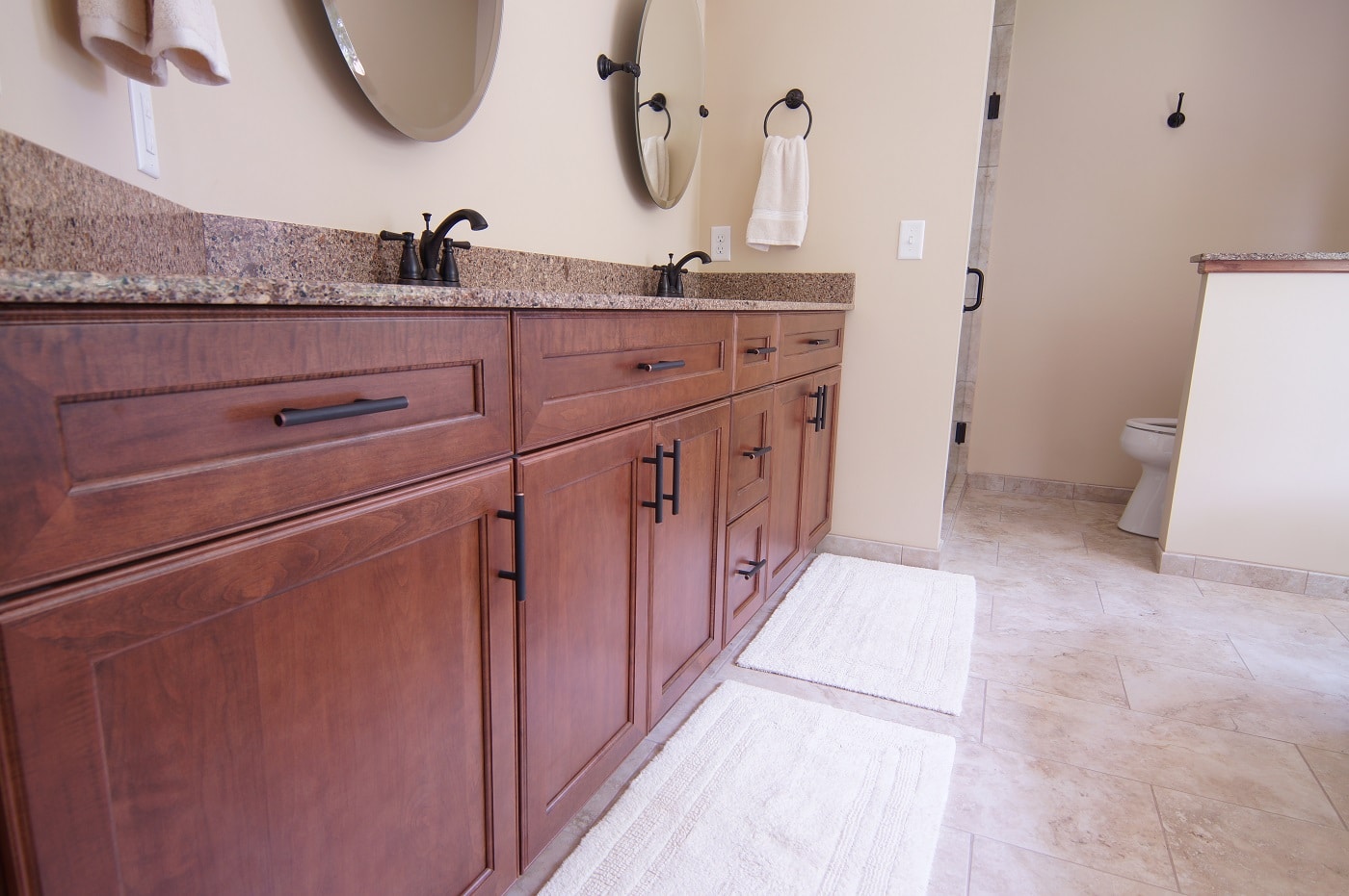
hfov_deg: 90.0
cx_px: 674
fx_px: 674
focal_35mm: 18
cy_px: 448
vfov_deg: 67.3
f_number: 8
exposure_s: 1.3
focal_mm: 12
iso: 100
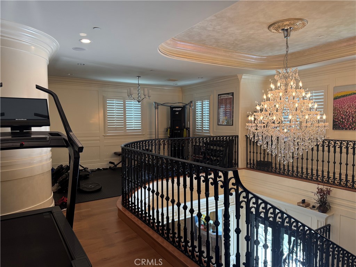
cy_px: 134
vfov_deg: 56.8
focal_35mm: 24
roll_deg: +1.1
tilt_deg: -3.4
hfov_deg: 71.6
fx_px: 247
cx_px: 178
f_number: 1.78
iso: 125
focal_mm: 6.76
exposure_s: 1/60
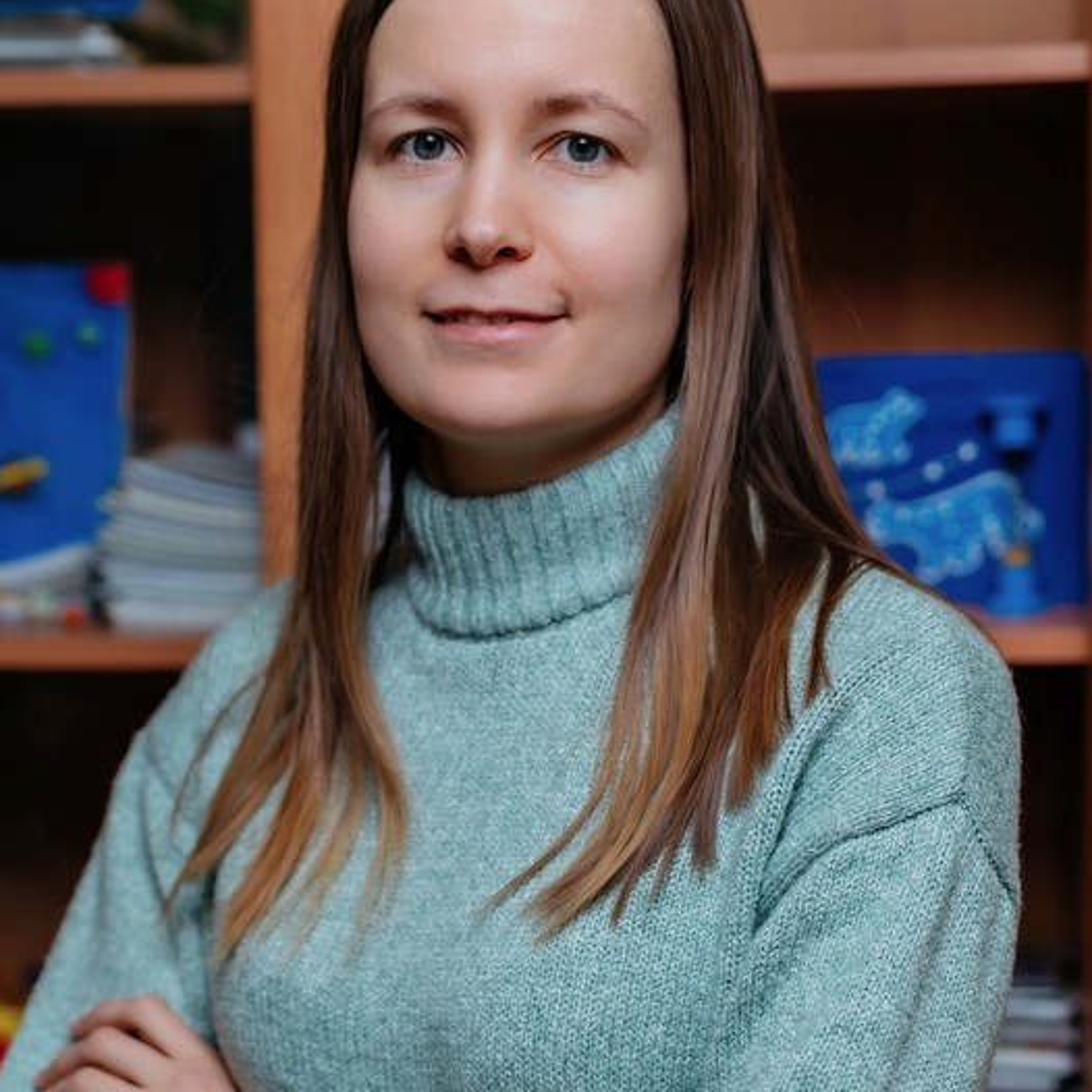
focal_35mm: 99
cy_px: 665
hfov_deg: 17.6
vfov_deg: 17.5
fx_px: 3533
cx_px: 490
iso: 125
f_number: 3.5
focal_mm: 68
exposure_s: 1/200
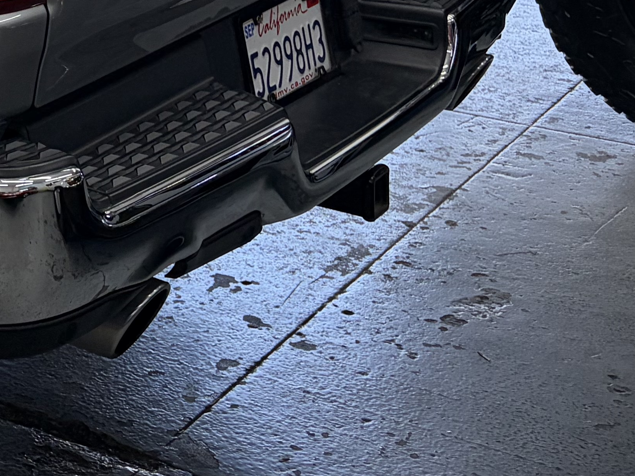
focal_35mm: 91
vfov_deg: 14.9
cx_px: -435
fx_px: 1669
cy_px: -267
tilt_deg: -5.9
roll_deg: +1.5
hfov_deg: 18.1
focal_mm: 5.96
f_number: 1.6
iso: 125
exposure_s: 1/193
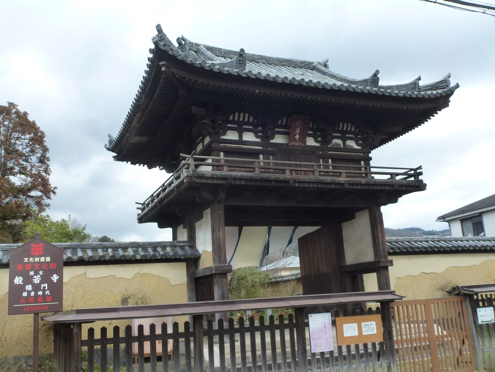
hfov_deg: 55.4
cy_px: 186
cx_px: 248
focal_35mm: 33
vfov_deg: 42.9
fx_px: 472
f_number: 4
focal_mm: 5.9
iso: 160
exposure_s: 1/125
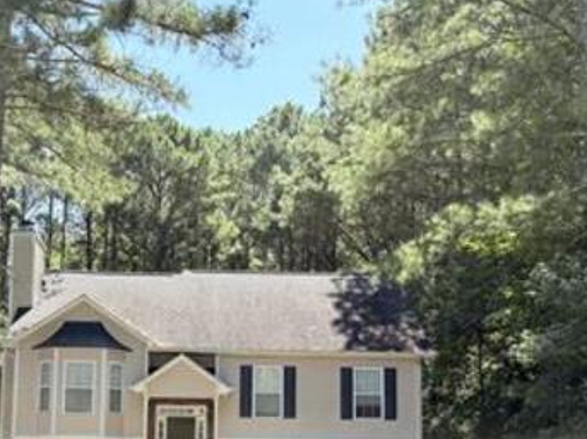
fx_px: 949
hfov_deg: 34.2
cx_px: 233
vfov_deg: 25.6
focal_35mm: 56
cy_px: 355
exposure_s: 1/1812
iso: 100
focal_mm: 6.76
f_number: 1.78
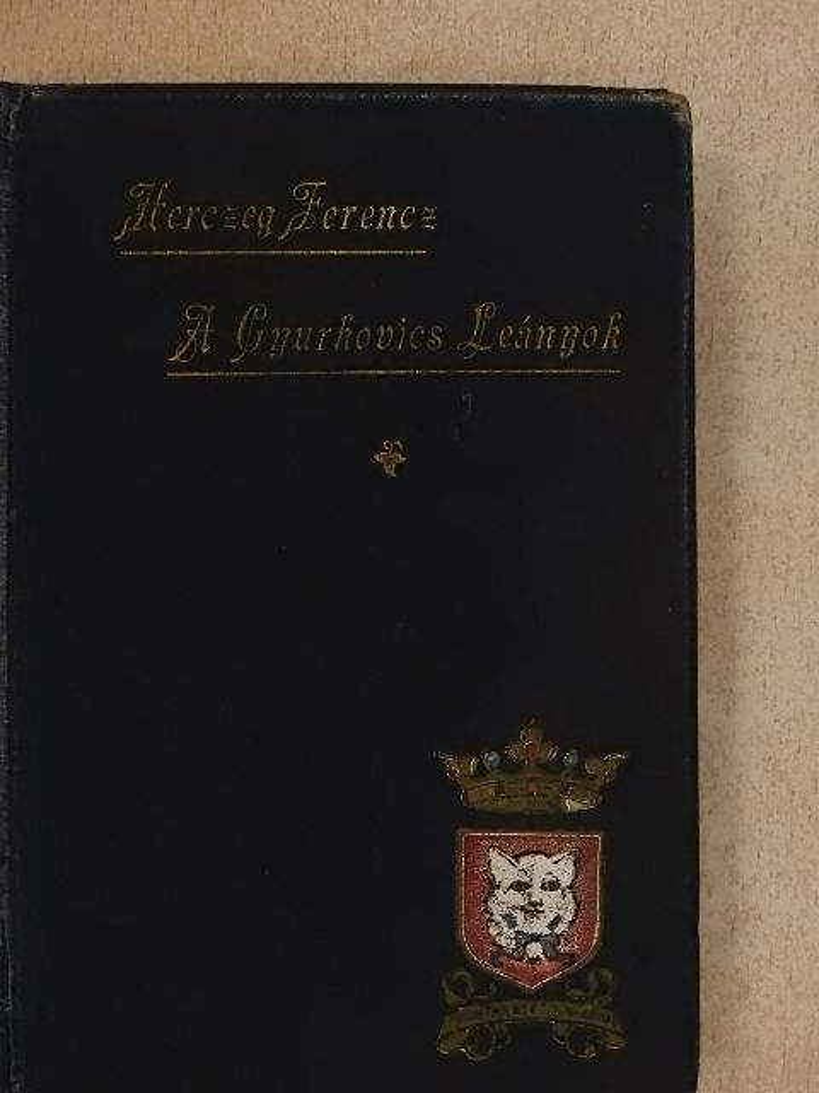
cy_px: 546
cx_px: 410
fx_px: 2050
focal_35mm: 65
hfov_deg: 22.6
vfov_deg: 29.8
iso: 1600
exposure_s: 1/80
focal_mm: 11.6
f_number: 4.2
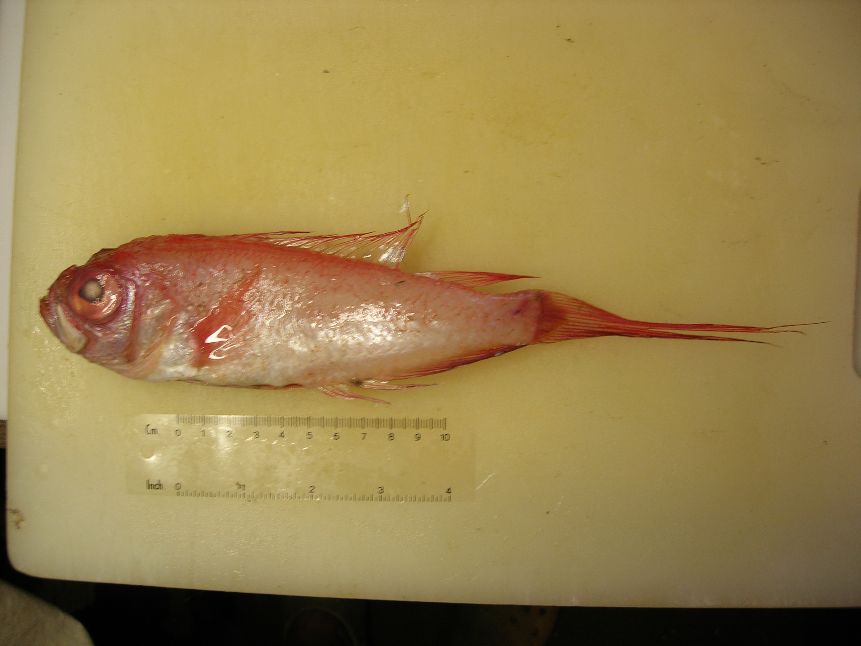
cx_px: 430
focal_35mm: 38
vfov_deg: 37.7
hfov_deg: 49.0
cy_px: 323
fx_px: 945
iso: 64
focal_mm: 7.8
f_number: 2.8
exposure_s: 1/15.5
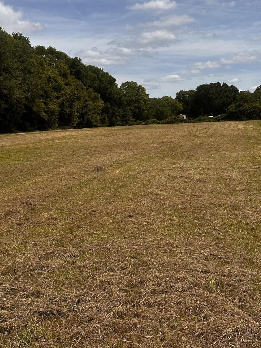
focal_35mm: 39
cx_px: 161
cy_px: 167
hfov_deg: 36.6
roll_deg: +1.6
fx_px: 392
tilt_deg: -4.9
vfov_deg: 47.9
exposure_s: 1/6623
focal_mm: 6.86
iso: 80
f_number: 1.78
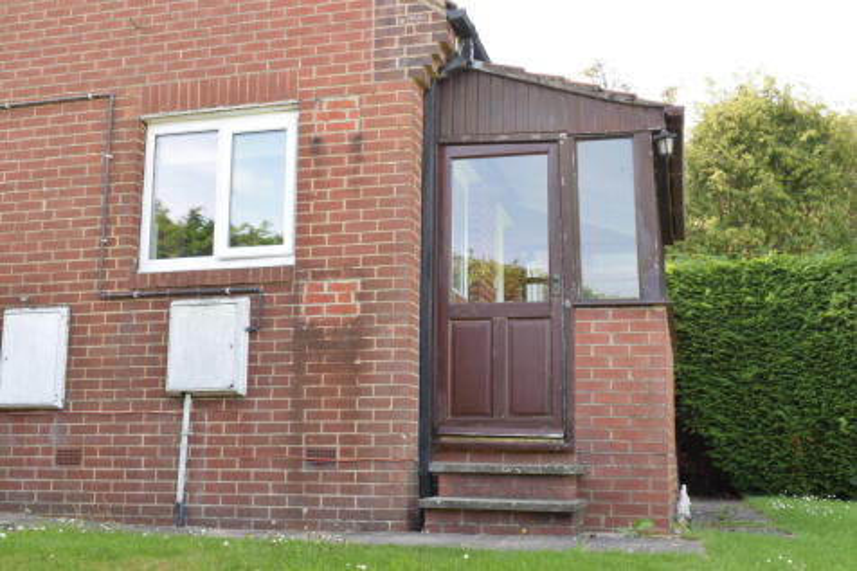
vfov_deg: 33.0
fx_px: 964
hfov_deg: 47.9
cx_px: 428
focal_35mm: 40
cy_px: 286
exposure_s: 1/125
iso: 800
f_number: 11
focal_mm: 27
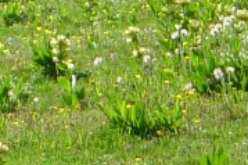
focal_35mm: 805
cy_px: 469
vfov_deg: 1.7
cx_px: -268
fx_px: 5540
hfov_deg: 2.6
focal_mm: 19.2
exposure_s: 1/400
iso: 80
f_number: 3.5
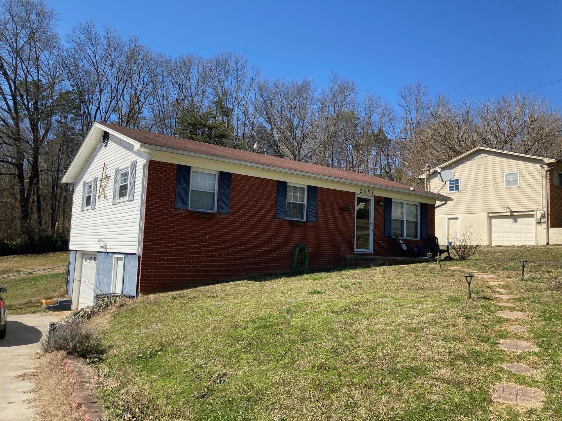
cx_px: 281
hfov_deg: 63.4
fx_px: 455
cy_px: 210
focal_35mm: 28
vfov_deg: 49.7
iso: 20
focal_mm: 3.99
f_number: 1.8
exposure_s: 1/1453
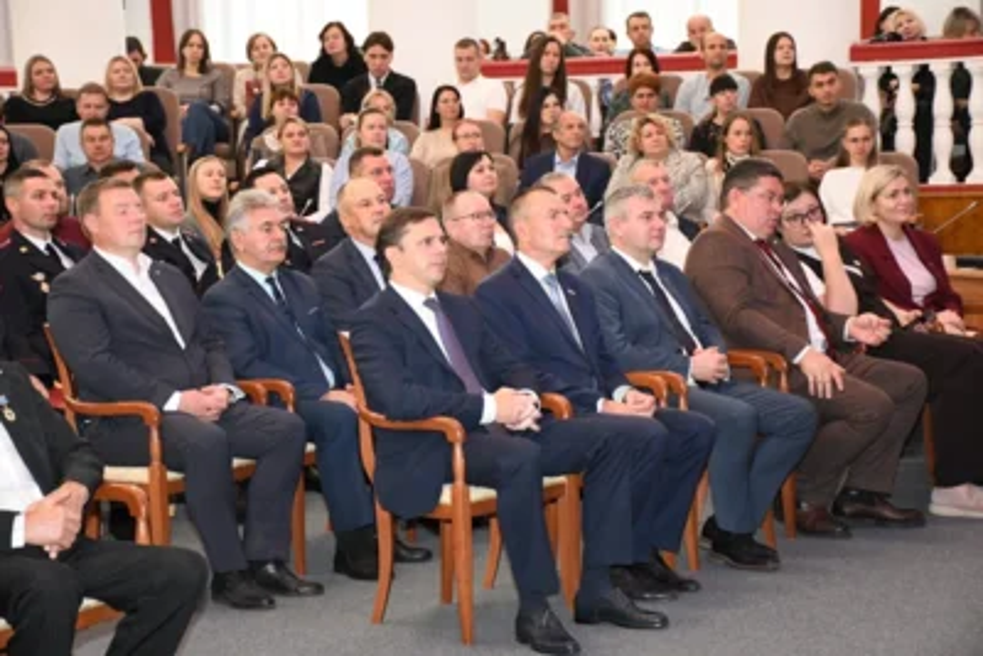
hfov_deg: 22.6
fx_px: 2458
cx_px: 492
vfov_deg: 15.2
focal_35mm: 90
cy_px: 328
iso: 5000
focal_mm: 60
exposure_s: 1/80
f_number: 5
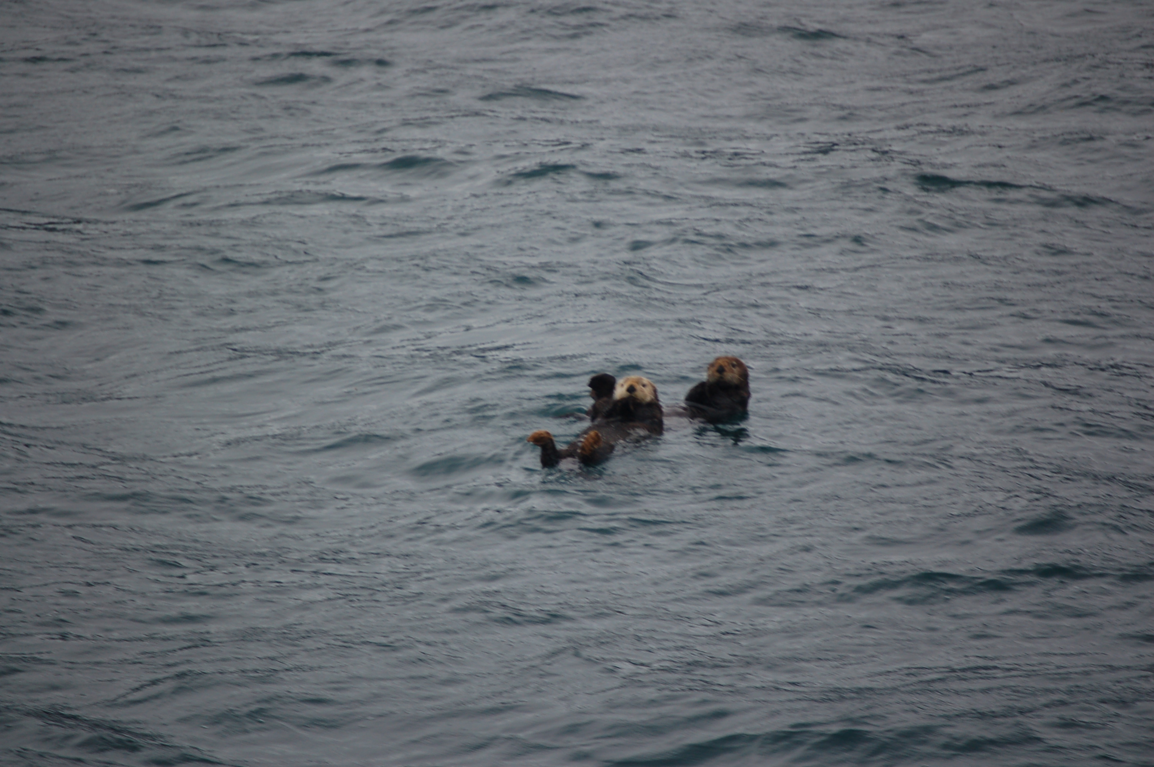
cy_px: 384
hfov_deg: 6.9
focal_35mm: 300
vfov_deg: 4.6
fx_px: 9608
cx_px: 577
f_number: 5.6
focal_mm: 200
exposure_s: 1/400
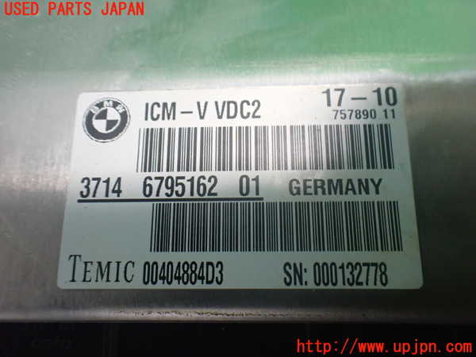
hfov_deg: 60.0
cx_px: 238
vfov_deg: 46.8
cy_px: 178
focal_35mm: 30
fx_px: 413
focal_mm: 5.4
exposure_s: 1/80
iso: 800
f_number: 2.3
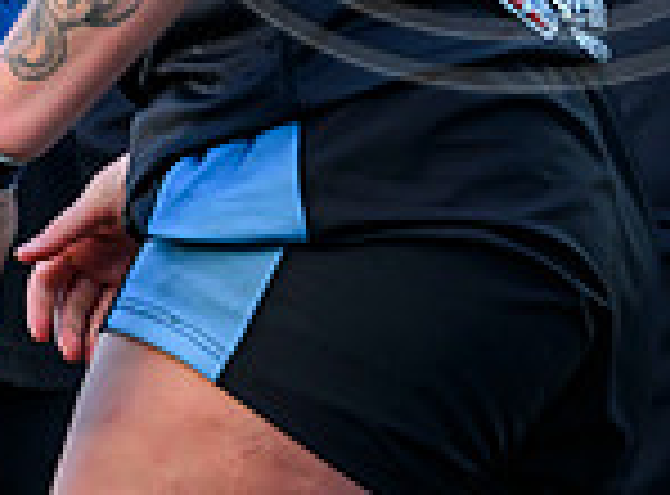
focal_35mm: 2569
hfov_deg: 0.8
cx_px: 802
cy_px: -280
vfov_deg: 0.6
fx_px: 49445
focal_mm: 560
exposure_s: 1/1000
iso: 800
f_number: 4
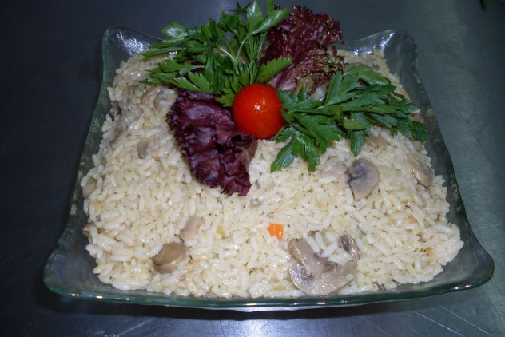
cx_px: 250
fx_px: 561
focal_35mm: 40
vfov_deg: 33.4
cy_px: 170
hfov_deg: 48.4
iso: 100
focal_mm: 6.3
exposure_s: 1/45
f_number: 2.8
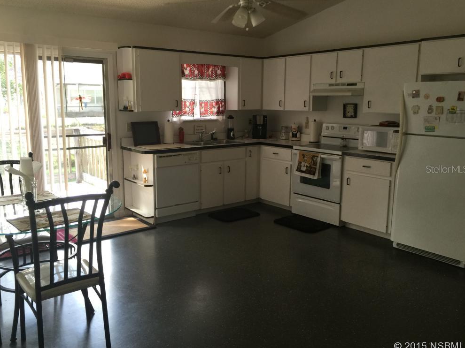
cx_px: 230
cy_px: 169
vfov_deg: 46.8
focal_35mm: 30
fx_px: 403
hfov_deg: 60.0
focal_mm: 4.15
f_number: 2.2
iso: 32
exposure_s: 1/40
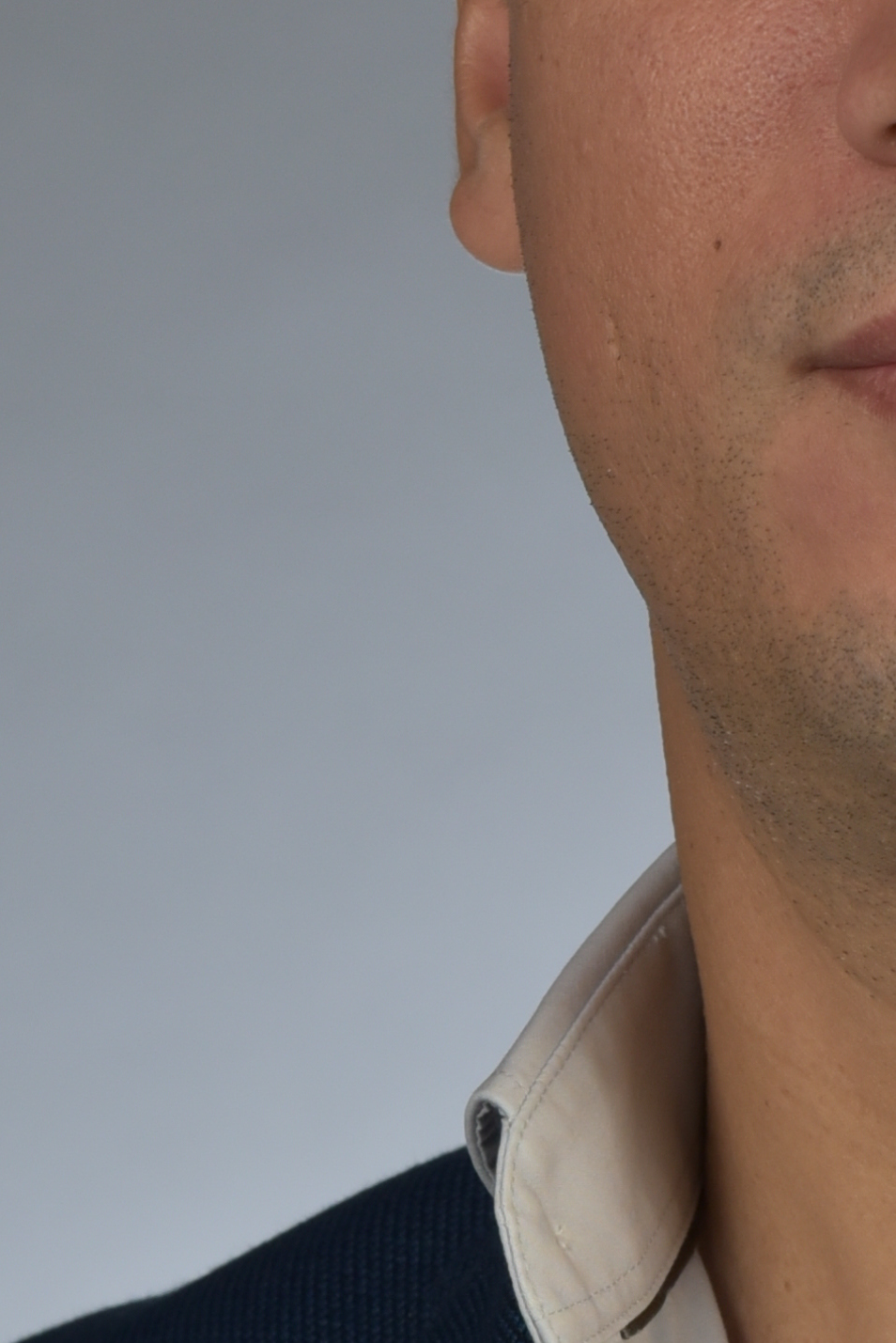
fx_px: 13501
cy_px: 1182
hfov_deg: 3.8
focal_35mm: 362
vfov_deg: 5.7
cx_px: 1081
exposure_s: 1/160
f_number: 8
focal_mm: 86
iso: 400
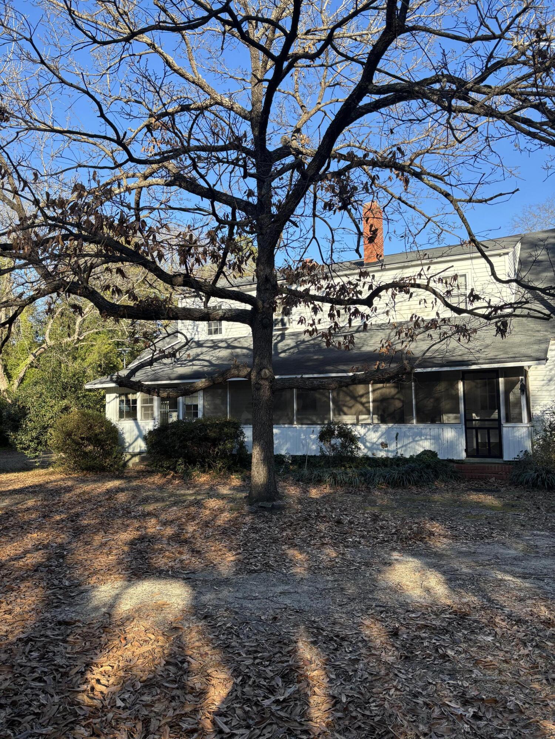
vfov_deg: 67.3
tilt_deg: +3.5
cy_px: 370
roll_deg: +0.2
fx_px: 556
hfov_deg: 53.1
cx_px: 278
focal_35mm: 26
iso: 50
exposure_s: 1/935
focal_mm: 5.96
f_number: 1.6
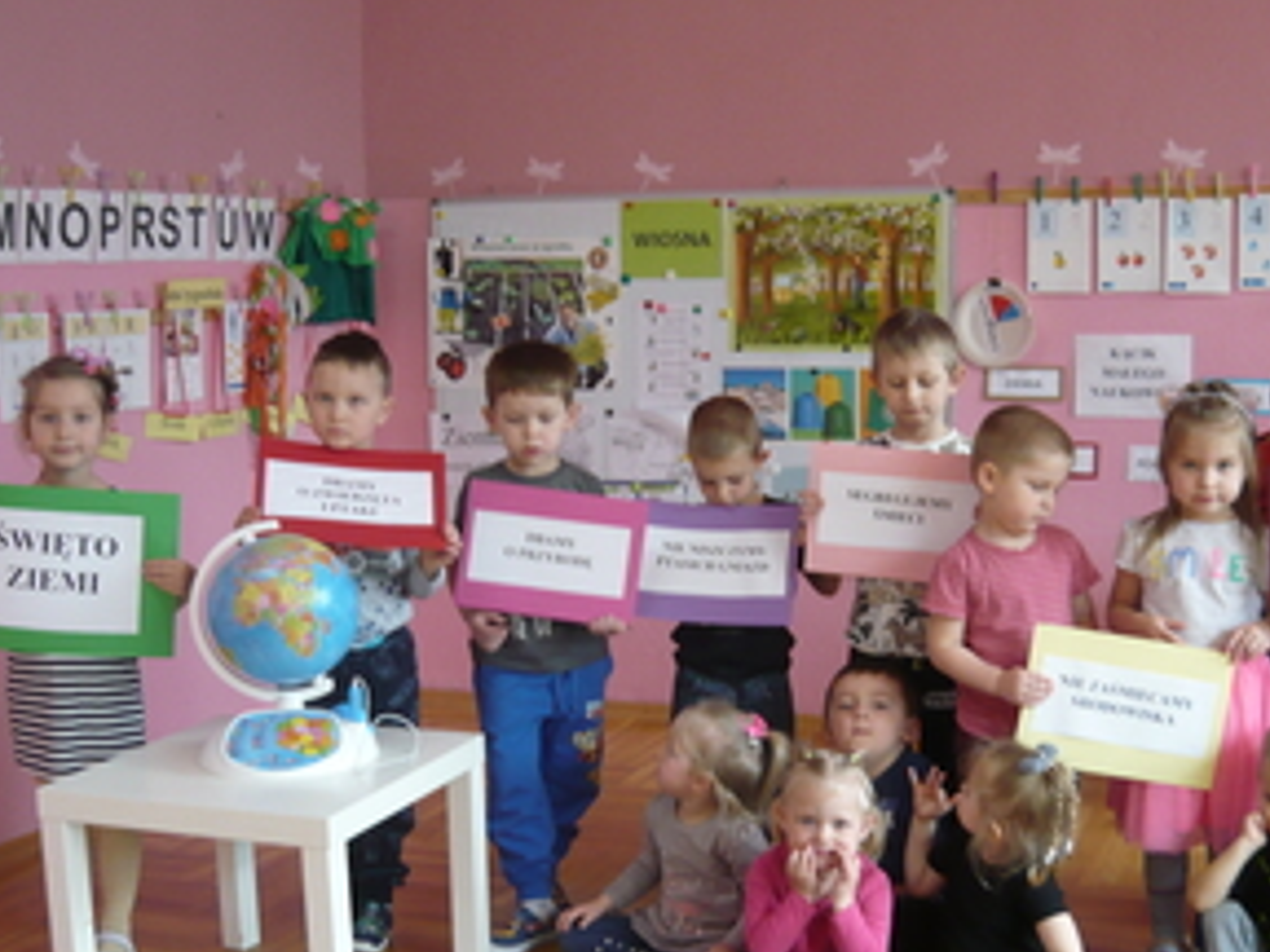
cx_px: 769
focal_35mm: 49
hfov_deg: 38.7
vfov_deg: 29.7
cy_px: 524
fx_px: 1798
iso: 200
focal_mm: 5.5
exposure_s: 1/30
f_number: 2.8
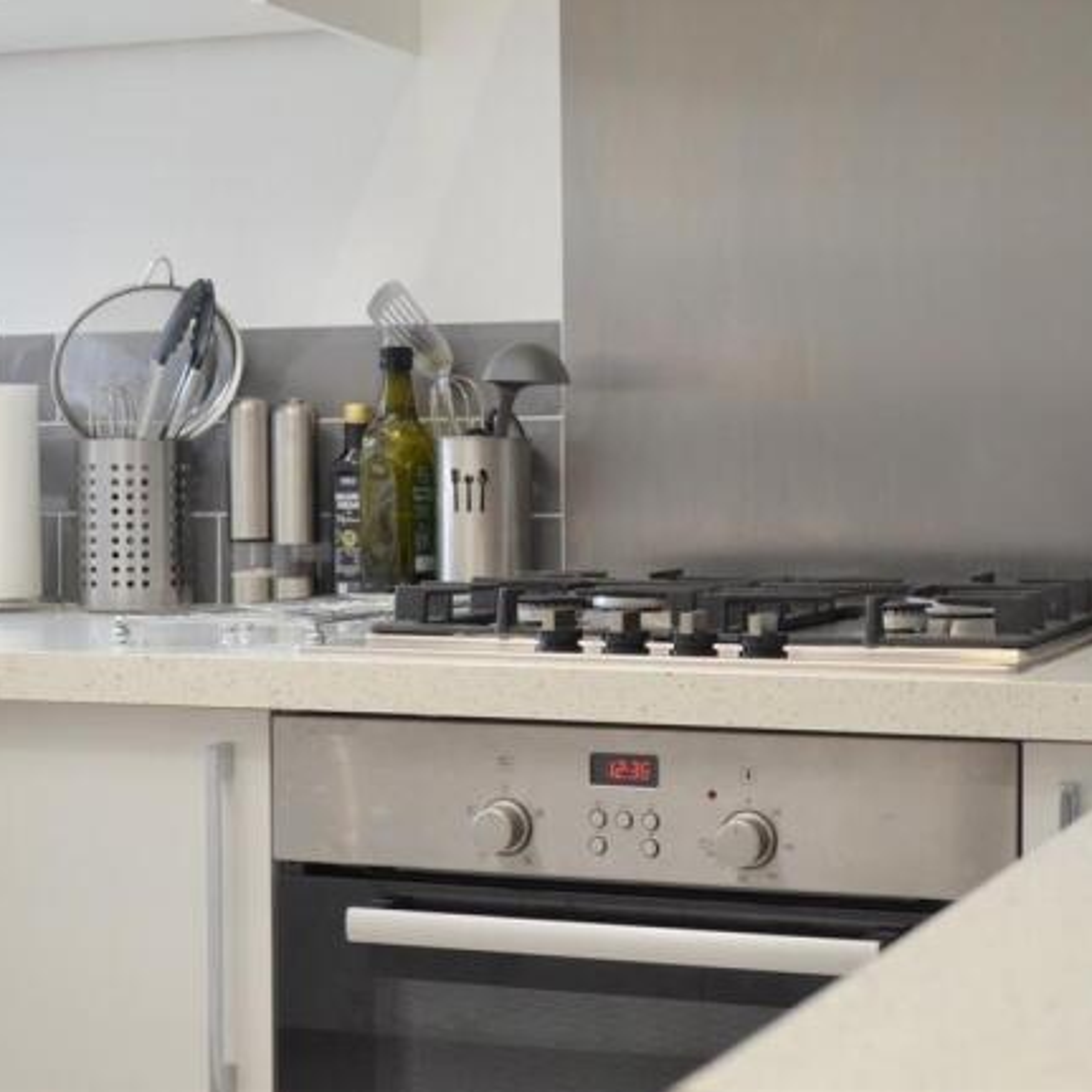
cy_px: 545
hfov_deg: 27.5
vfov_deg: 27.7
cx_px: 737
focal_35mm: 62
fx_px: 2213
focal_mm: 32
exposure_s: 1/100
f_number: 4.8
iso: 800
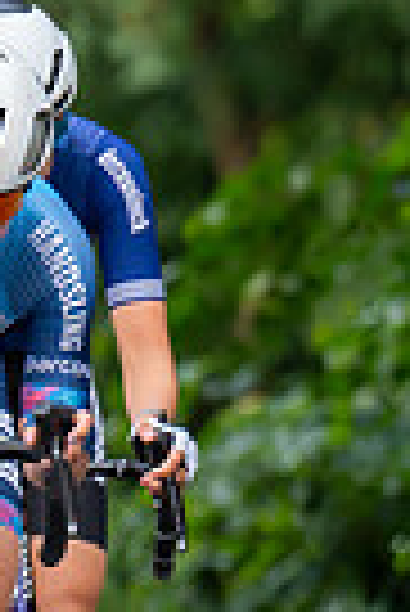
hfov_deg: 1.4
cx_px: 170
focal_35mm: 977
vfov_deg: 2.1
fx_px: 16647
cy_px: 203
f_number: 2.8
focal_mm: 138
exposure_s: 1/500
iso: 640
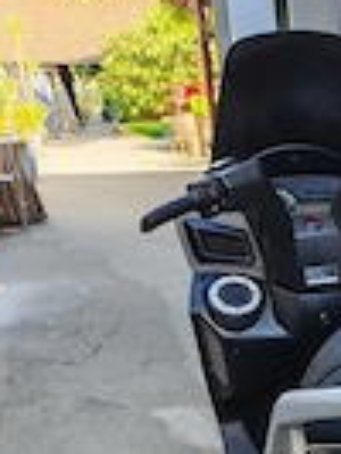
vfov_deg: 23.5
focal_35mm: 72
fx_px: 944
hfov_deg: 18.6
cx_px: 477
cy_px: 608
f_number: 1.9
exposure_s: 1/100
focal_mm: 6.12
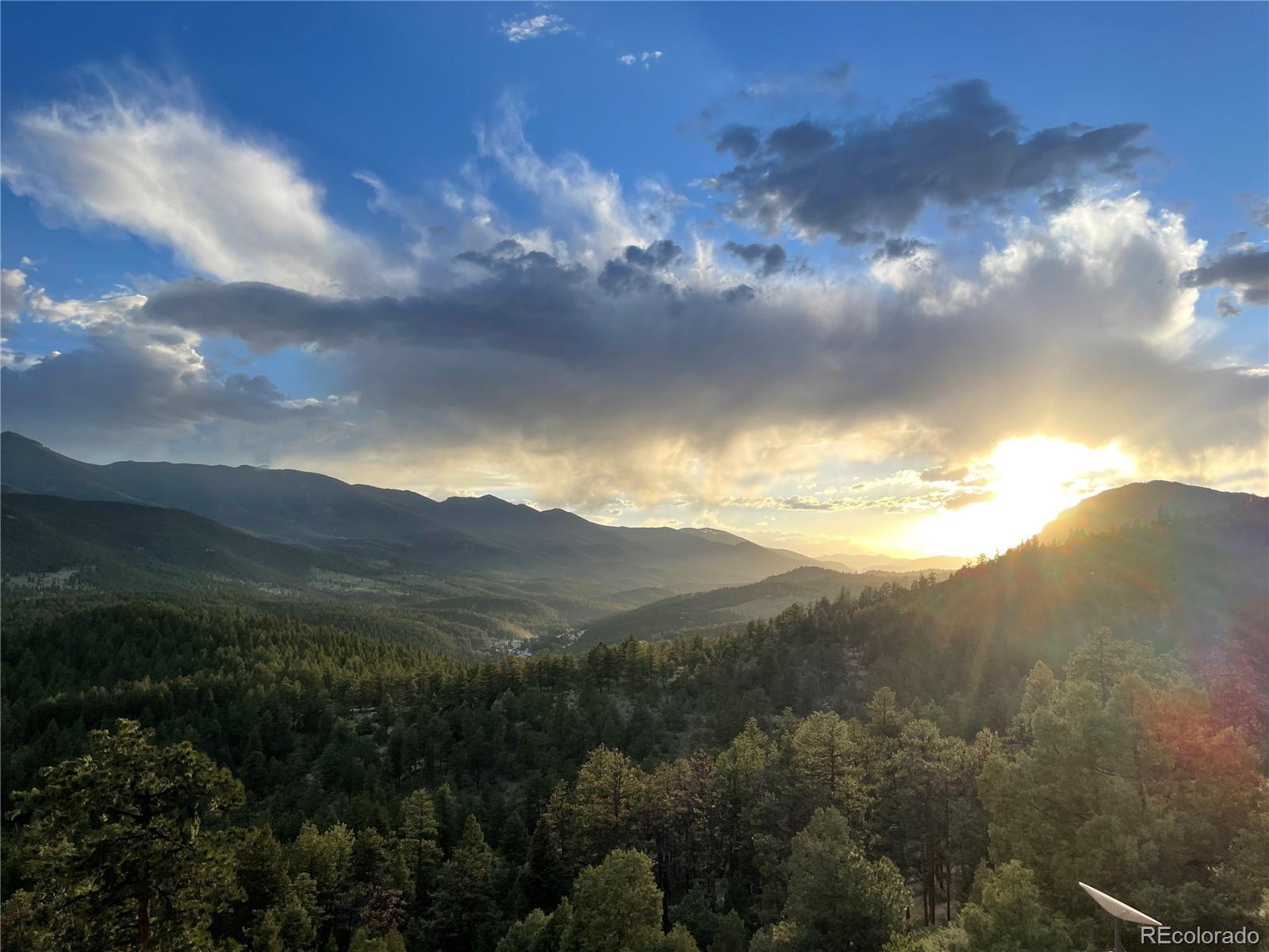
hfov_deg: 67.3
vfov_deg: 53.1
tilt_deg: +6.0
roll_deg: -0.7
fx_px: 953
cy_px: 476
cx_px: 634
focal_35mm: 26
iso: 32
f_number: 1.6
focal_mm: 4.2
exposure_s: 1/963
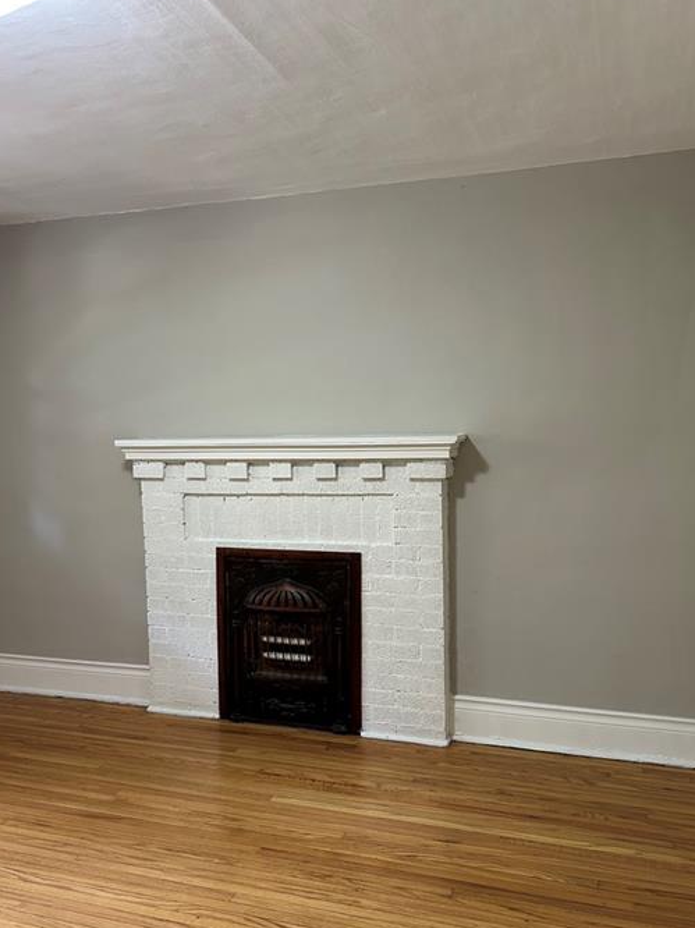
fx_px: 804
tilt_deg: -4.8
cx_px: 344
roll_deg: +0.2
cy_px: 513
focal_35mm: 30
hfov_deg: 46.8
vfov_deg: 59.8
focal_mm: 5.7
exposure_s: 1/60
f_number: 1.5
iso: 160
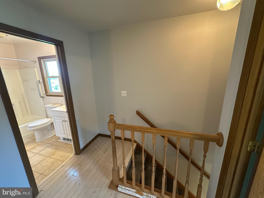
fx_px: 107
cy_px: 99
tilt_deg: -12.5
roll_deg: +1.2
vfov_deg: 85.7
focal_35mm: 14
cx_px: 132
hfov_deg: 102.1
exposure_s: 1/60
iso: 400
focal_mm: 2.22
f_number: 2.2
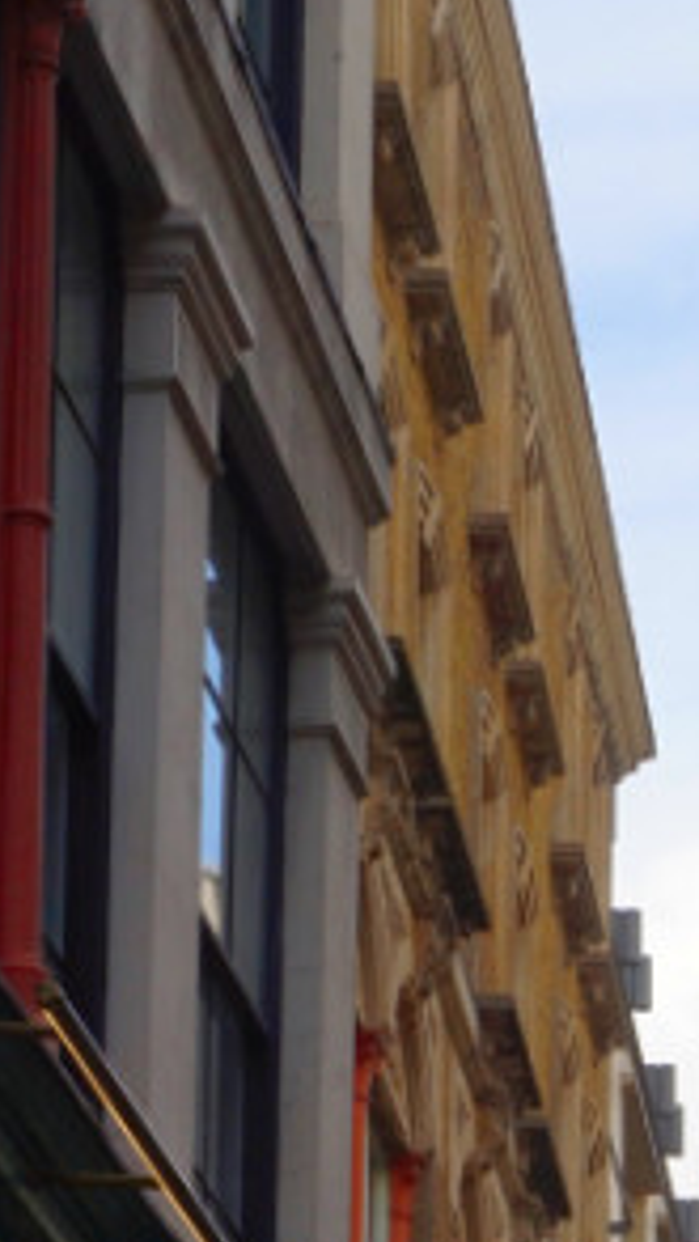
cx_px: 991
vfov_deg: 11.8
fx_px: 5728
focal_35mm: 174
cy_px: 1857
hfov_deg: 6.9
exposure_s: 1/80
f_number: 11
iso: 100
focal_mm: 36
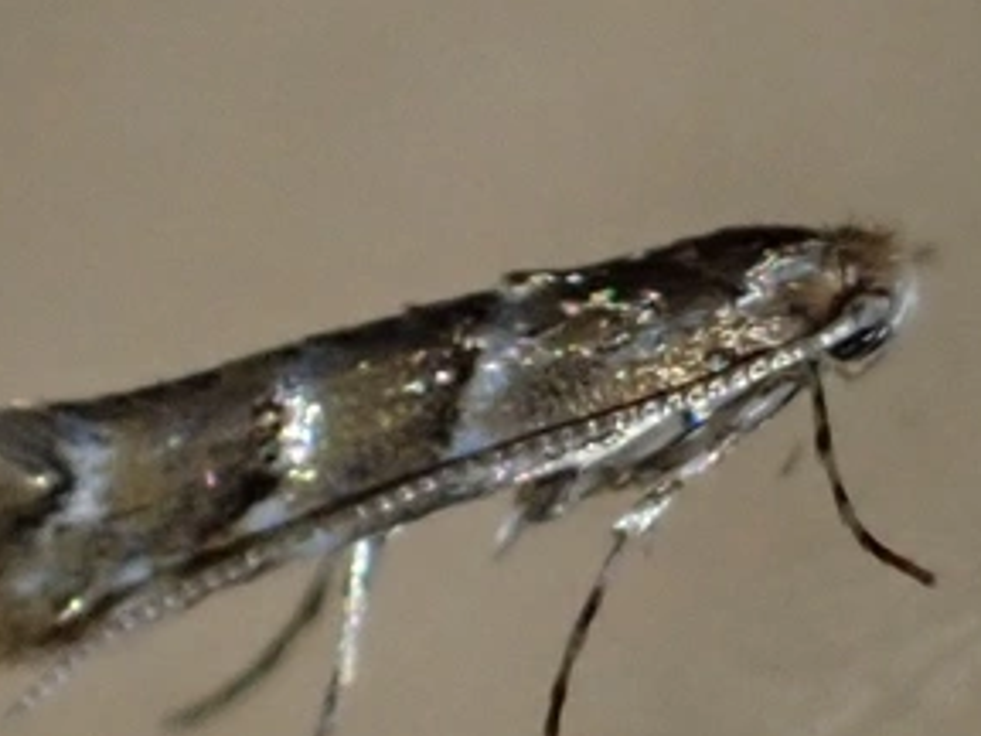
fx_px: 6291
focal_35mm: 222
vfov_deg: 6.7
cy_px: 458
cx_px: 371
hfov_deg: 8.9
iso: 500
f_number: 4.9
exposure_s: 1/200
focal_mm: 18
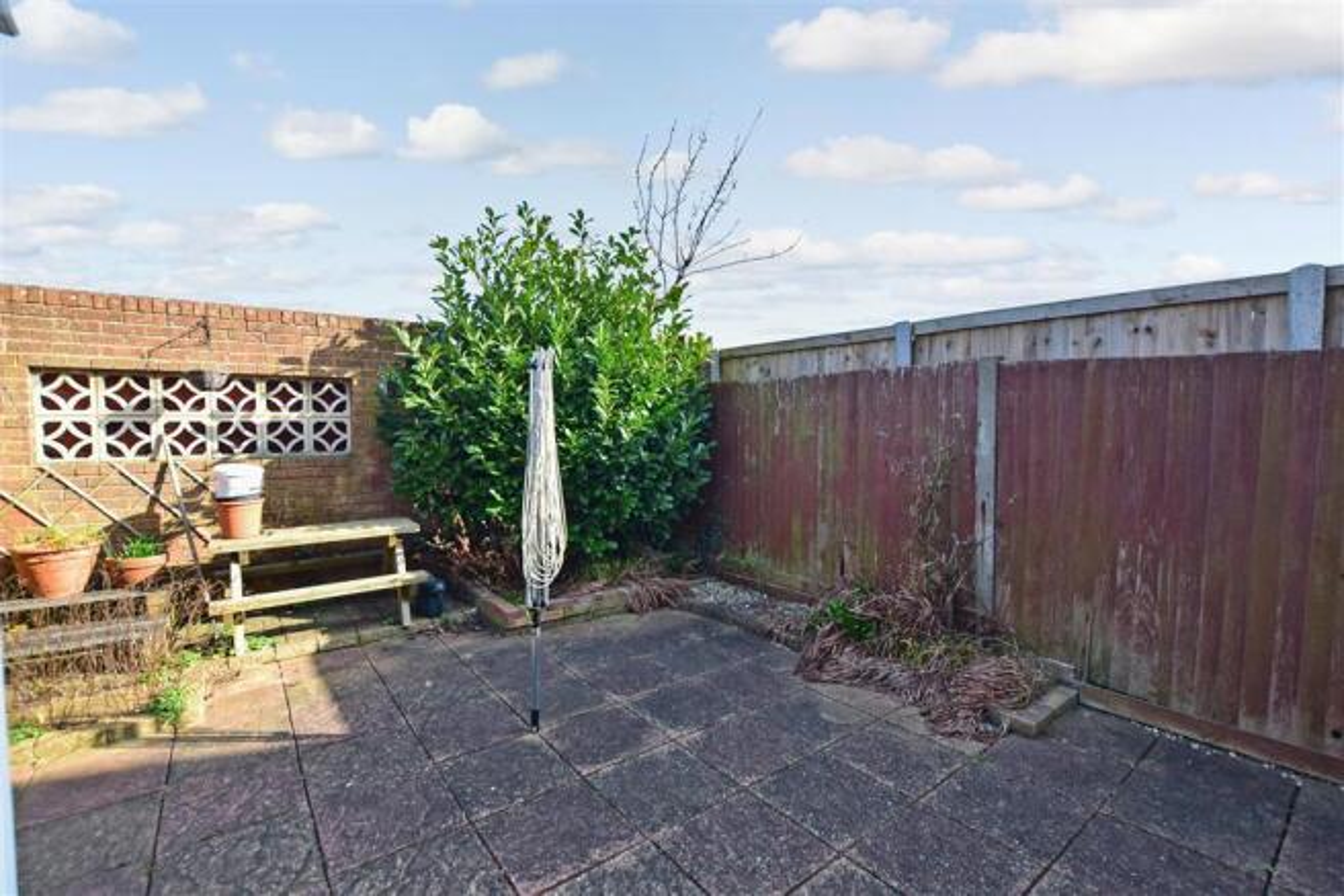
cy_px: 448
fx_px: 560
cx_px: 672
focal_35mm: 15
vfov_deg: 77.3
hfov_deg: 100.4
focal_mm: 10
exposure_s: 1/250
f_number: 8
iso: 400
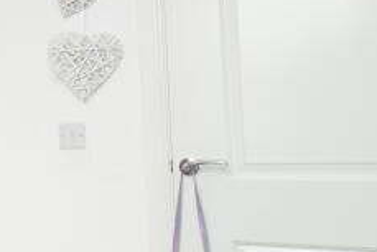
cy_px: 105
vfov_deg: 20.3
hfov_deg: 23.0
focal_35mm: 67
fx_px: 702
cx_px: -217
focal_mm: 10
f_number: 8
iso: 320
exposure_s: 1/10
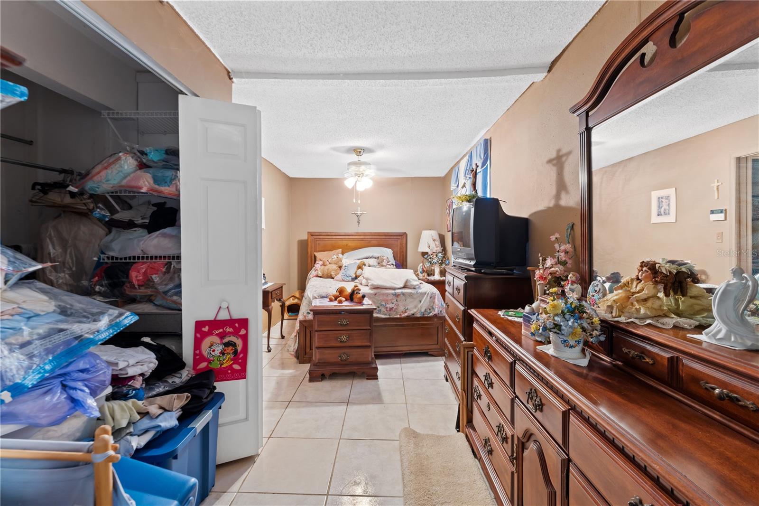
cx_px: 380
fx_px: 318
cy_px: 253
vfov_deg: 76.9
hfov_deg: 100.0
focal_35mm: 15
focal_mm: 15.1
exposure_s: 3.2
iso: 500
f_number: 8
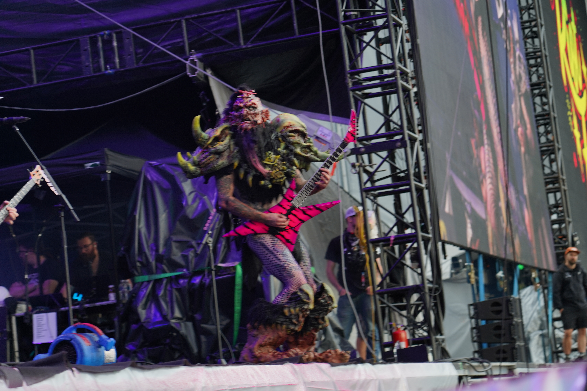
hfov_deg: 19.5
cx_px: 294
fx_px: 1712
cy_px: 196
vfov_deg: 13.0
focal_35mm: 105
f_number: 4
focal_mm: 105
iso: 250
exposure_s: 1/125
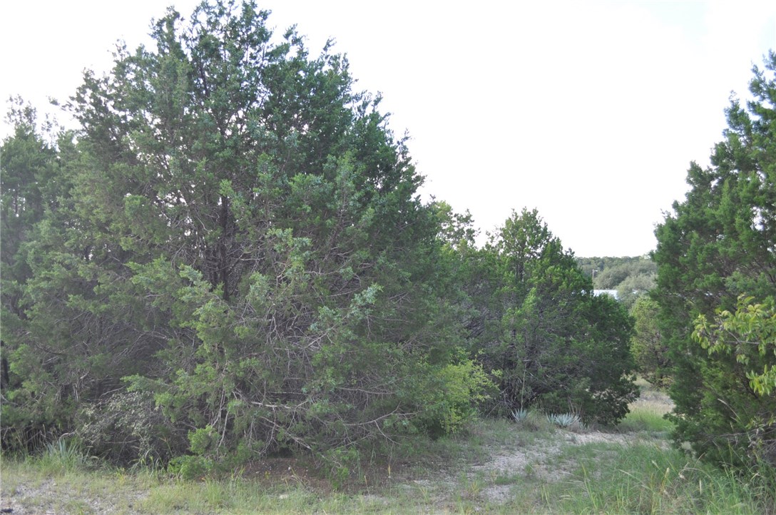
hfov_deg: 57.3
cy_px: 258
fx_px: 710
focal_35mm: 33
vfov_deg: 39.9
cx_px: 388
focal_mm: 22
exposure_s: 1/200
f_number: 4
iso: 200
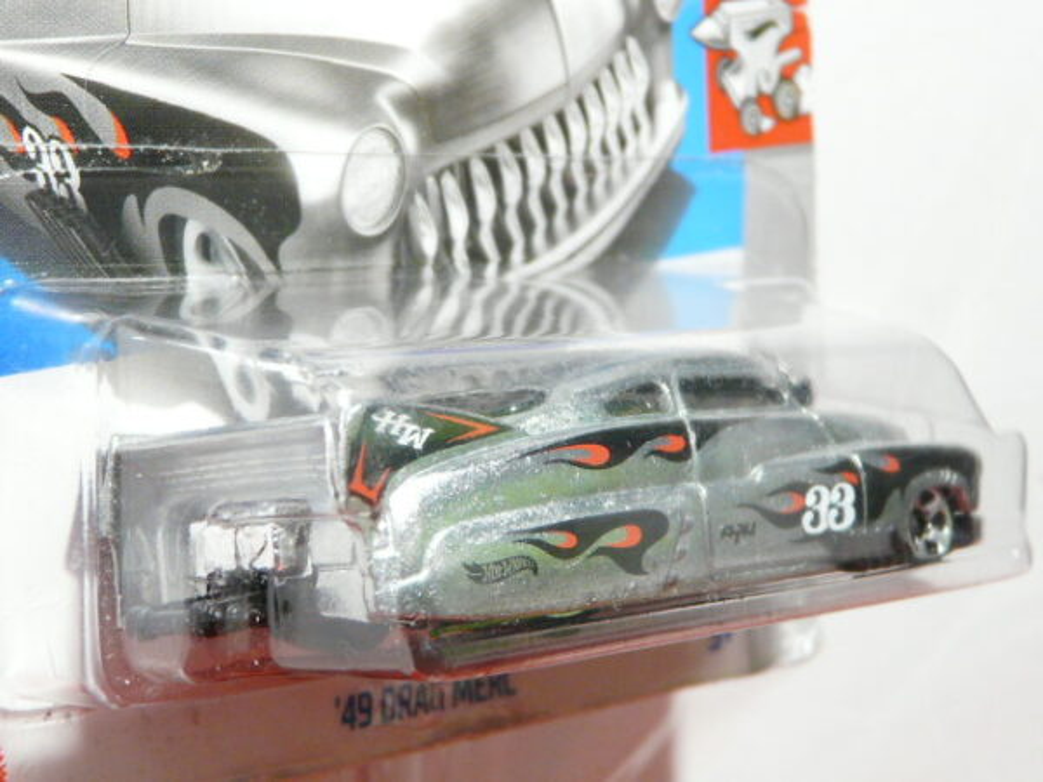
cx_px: 522
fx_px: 2772
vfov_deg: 16.1
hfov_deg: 21.3
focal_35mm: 92
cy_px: 391
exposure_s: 1/20
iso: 200
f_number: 3.2
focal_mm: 9.5
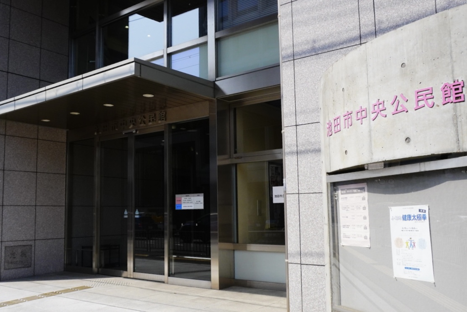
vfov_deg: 53.2
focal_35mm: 24
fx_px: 312
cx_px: 234
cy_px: 156
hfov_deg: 73.7
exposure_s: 1/3200
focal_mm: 16
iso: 800
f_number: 5.6
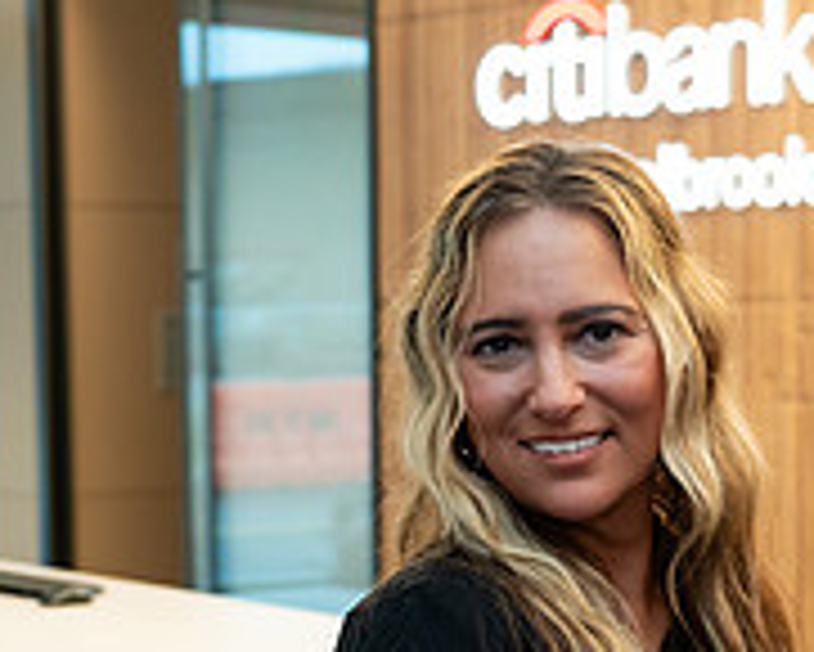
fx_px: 2507
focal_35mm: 104
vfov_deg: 14.7
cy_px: 555
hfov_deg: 18.2
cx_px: 728
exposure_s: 1/200
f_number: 3.5
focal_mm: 33
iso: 500
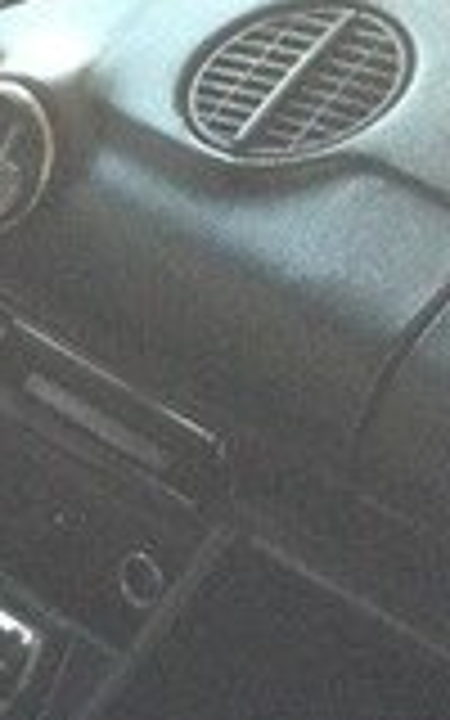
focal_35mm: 144
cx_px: -369
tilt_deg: -38.0
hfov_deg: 8.7
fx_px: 2826
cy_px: 821
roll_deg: -3.1
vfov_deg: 14.2
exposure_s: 1/17
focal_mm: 4.12
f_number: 2.4
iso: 400
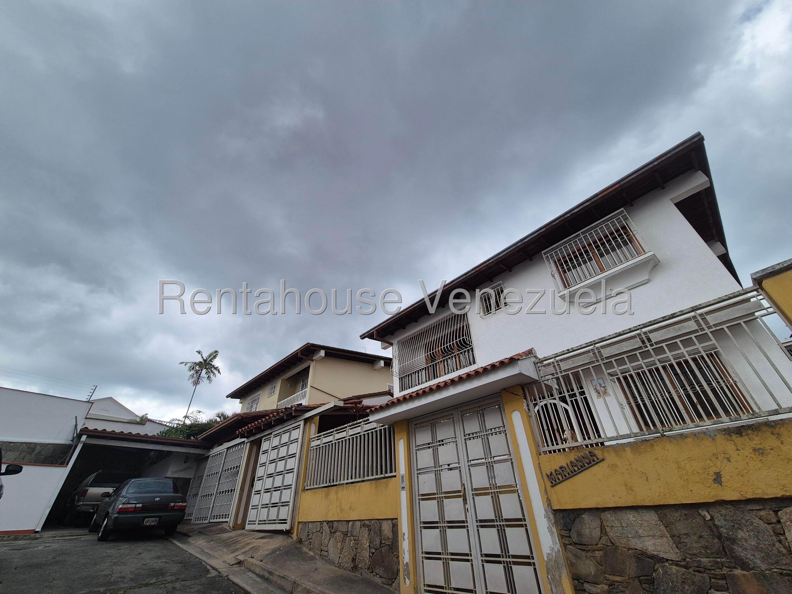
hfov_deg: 106.2
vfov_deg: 89.9
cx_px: 396
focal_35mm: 13
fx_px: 297
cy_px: 297
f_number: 2.2
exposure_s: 1/2416
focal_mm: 2.2
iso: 50
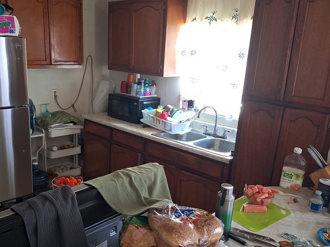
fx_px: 296
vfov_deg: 45.4
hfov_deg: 58.2
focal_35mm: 31
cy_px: 131
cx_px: 144
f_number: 1.8
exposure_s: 1/30
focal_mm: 5.54
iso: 250
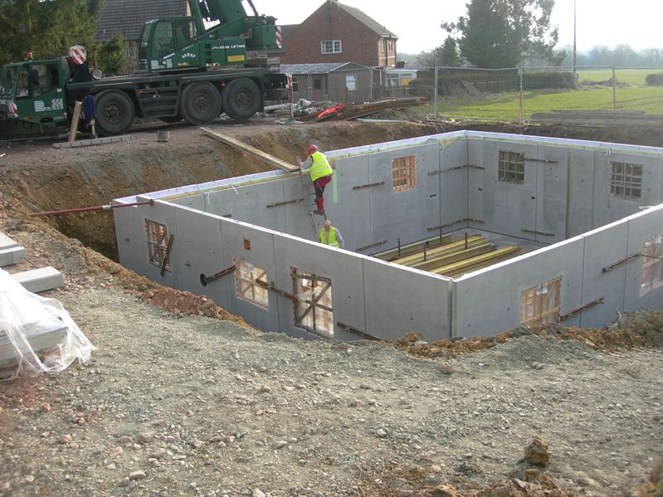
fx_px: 728
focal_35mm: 38
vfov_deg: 37.7
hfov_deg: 49.0
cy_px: 248
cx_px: 332
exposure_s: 1/225
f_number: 2.8
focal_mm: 7.8
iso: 50
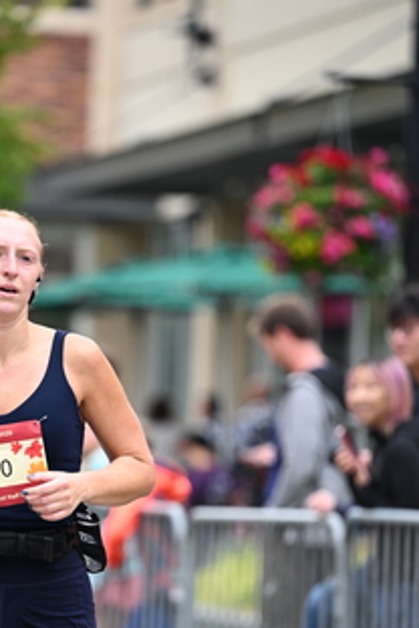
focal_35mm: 273
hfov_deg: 5.0
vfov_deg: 7.5
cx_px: 53
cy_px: 439
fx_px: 4766
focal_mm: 155
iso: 640
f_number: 2.8
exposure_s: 1/2000
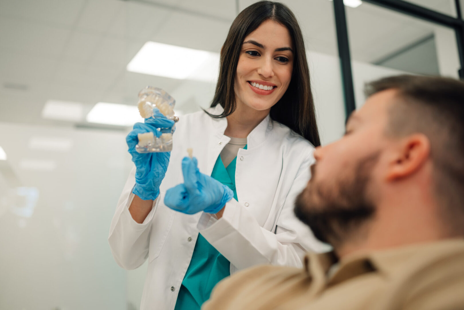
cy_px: 155
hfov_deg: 54.4
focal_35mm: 35
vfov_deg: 37.9
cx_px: 232
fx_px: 451
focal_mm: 35
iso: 200
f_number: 1.4
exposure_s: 1/400
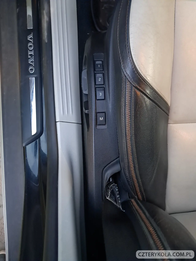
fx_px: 204
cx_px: 98
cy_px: 130
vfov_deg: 65.3
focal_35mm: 27
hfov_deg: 51.3
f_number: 1.8
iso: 1600
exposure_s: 1/25
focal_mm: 4
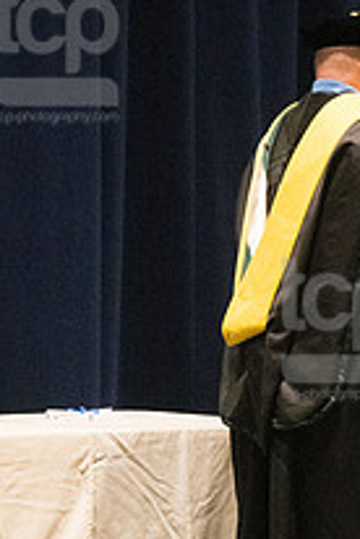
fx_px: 6584
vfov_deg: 4.7
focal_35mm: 439
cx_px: 343
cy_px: 328
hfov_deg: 3.1
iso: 8000
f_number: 4.5
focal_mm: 135
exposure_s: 1/250
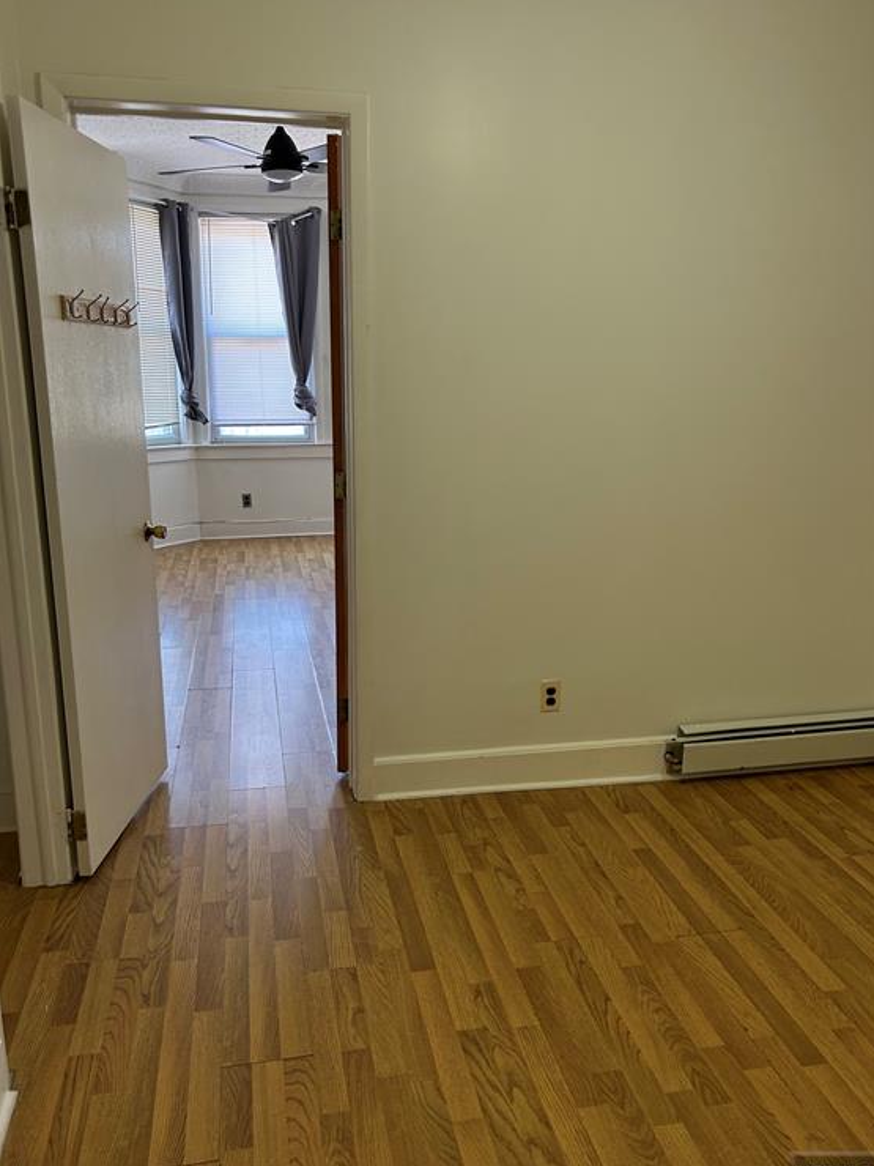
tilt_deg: -13.8
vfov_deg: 65.3
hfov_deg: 51.3
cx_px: 427
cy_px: 589
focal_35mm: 27
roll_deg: -1.1
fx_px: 909
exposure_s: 1/60
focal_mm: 5.7
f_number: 1.5
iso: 125
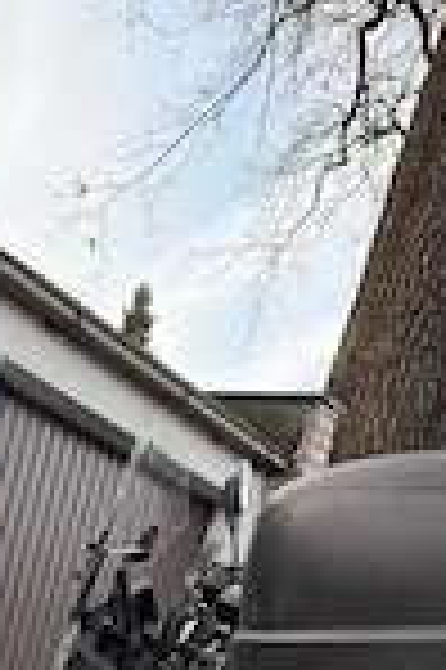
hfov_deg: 18.4
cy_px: 778
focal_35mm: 67
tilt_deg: -4.3
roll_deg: -13.2
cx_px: -180
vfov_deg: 27.0
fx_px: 1248
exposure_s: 1/336
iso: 100
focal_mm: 6.76
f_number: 1.78
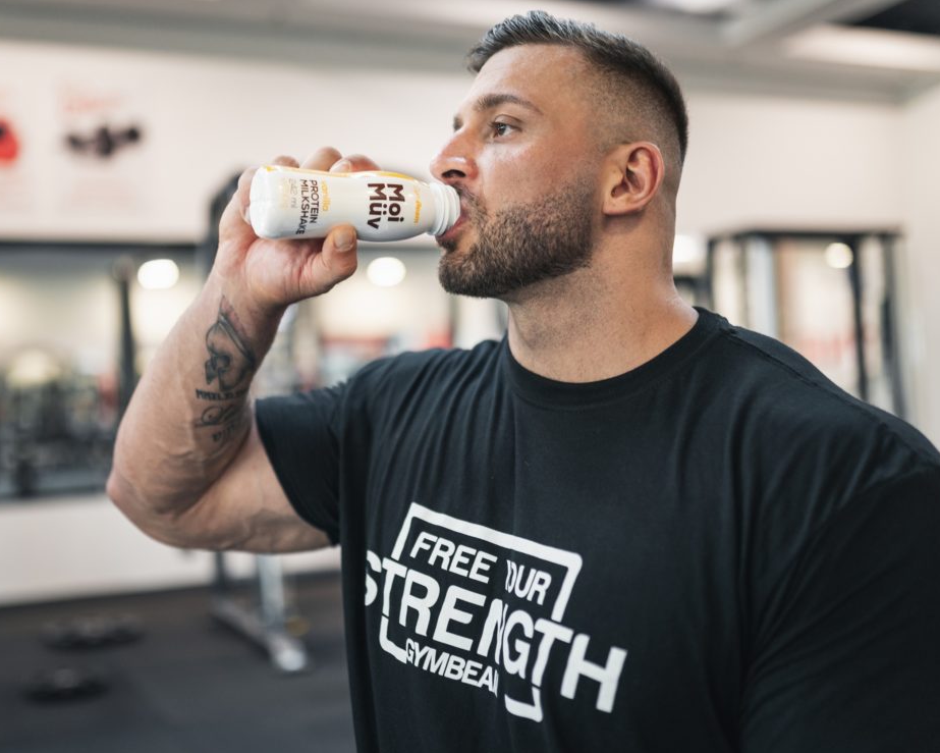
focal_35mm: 40
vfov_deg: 37.4
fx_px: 1113
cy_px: 380
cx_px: 399
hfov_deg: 45.6
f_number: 1.4
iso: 400
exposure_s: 1/100
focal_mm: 35
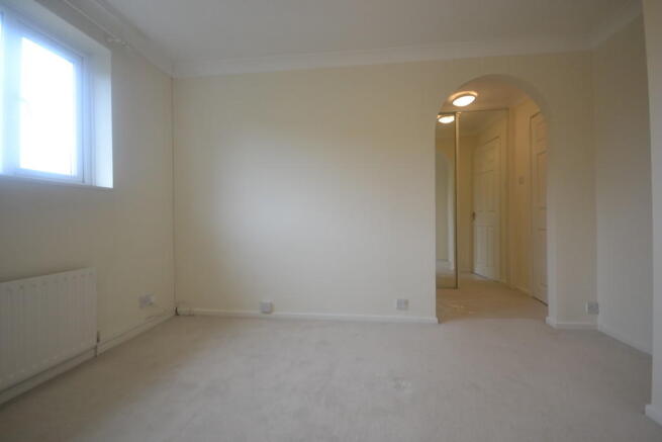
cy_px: 221
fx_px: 276
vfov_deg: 77.4
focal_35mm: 15
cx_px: 331
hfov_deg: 100.4
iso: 500
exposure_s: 1/60
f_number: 4
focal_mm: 10
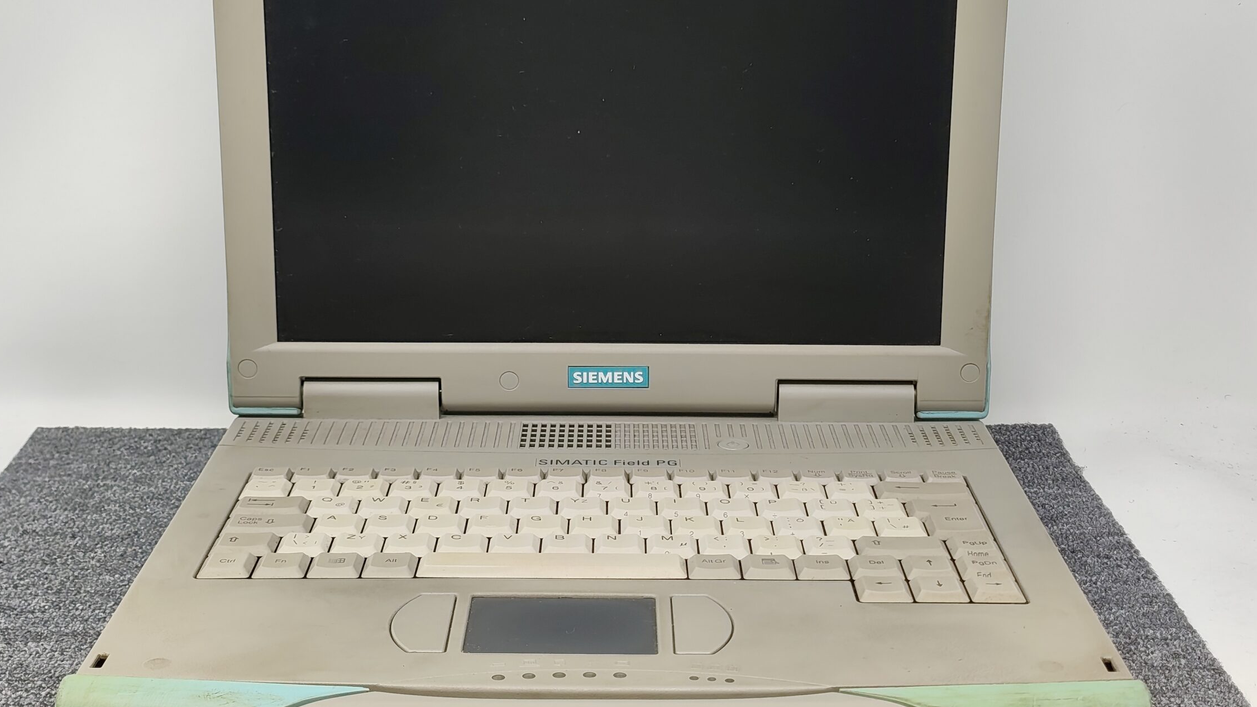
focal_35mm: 57
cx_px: 619
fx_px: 1900
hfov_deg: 36.6
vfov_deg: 21.1
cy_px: 294
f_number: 1.7
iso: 200
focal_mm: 6.07
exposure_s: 1/100
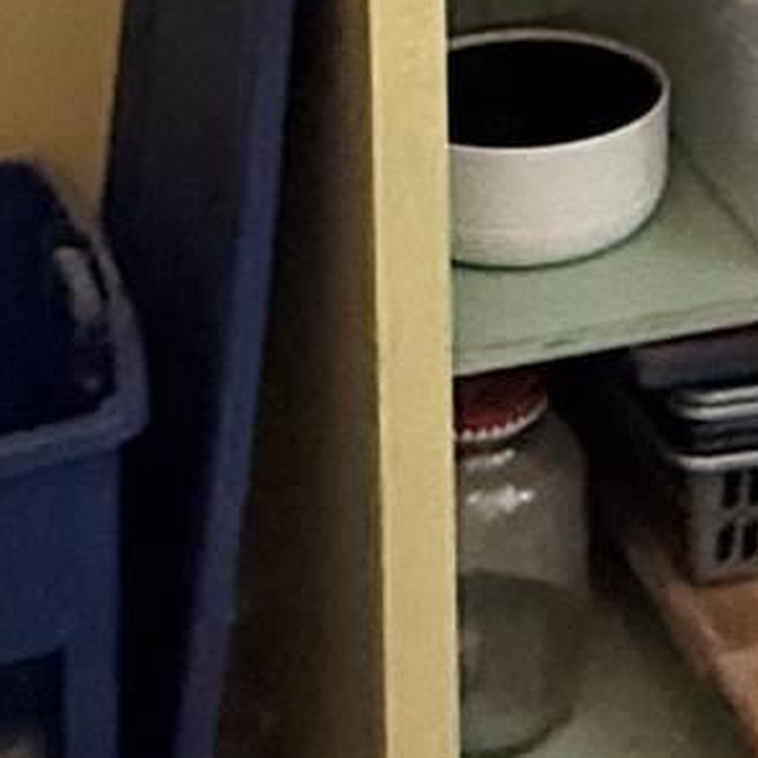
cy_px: -1097
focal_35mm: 129
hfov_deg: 13.4
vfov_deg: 11.2
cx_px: 712
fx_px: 3196
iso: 500
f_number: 2.2
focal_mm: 2.22
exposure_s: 1/120
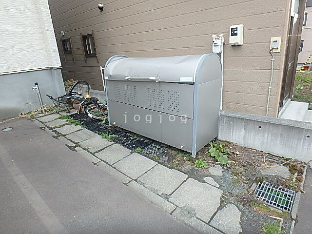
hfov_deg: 79.0
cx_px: 156
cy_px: 117
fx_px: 189
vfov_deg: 63.4
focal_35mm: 21
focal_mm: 3.7
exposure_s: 1/60
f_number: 3.5
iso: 160
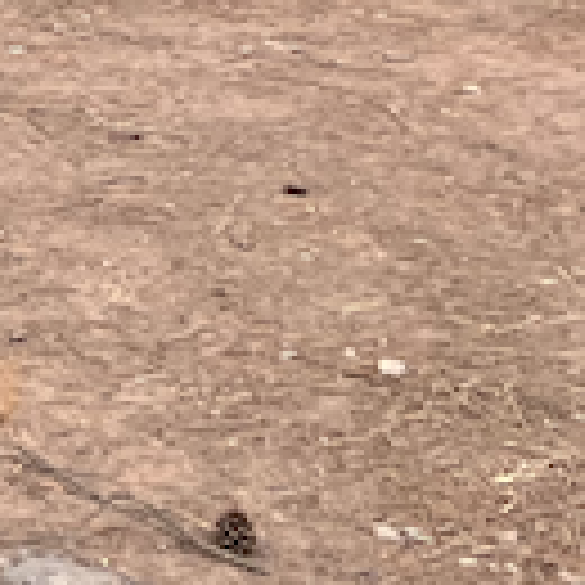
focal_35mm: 178
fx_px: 3403
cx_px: -1206
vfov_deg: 8.4
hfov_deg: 8.2
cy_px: -1098
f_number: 1.5
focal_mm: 5.7
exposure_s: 1/240
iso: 40
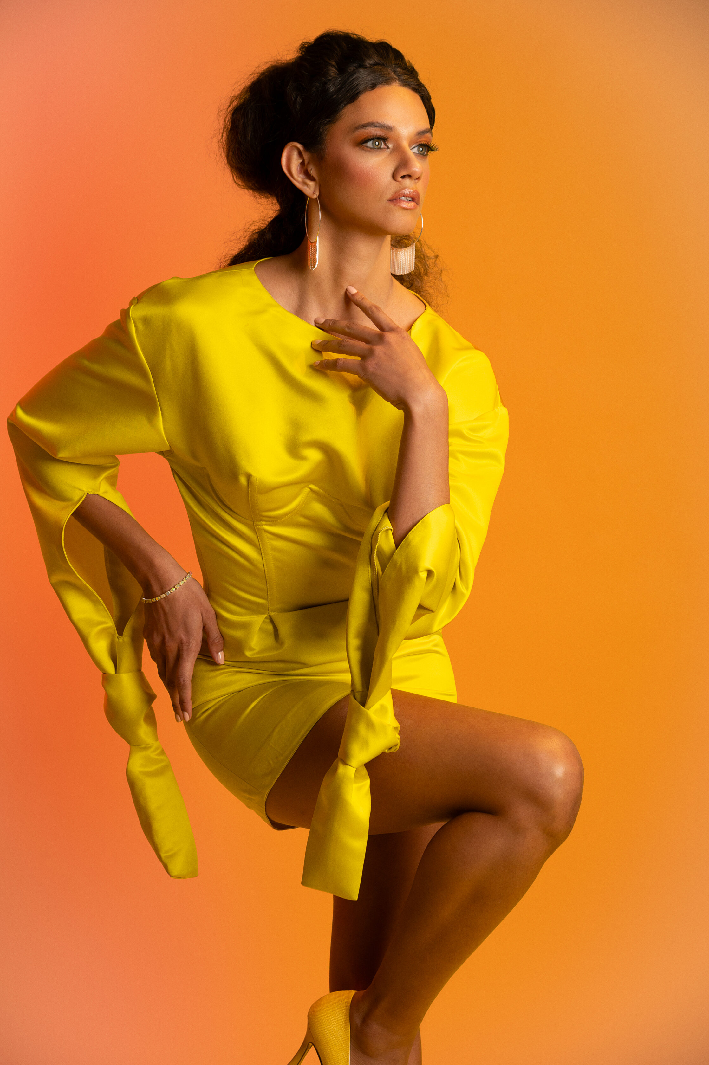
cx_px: 354
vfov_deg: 26.0
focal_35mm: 78
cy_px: 532
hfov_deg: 17.5
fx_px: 2307
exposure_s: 1/125
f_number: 6.3
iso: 500
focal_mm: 78
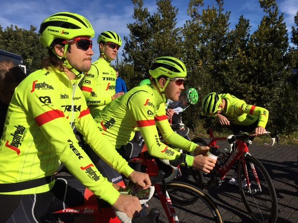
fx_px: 250
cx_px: 149
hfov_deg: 61.7
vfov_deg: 48.2
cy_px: 112
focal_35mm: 29
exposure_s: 1/4274
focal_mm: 4.15
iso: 25
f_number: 2.2
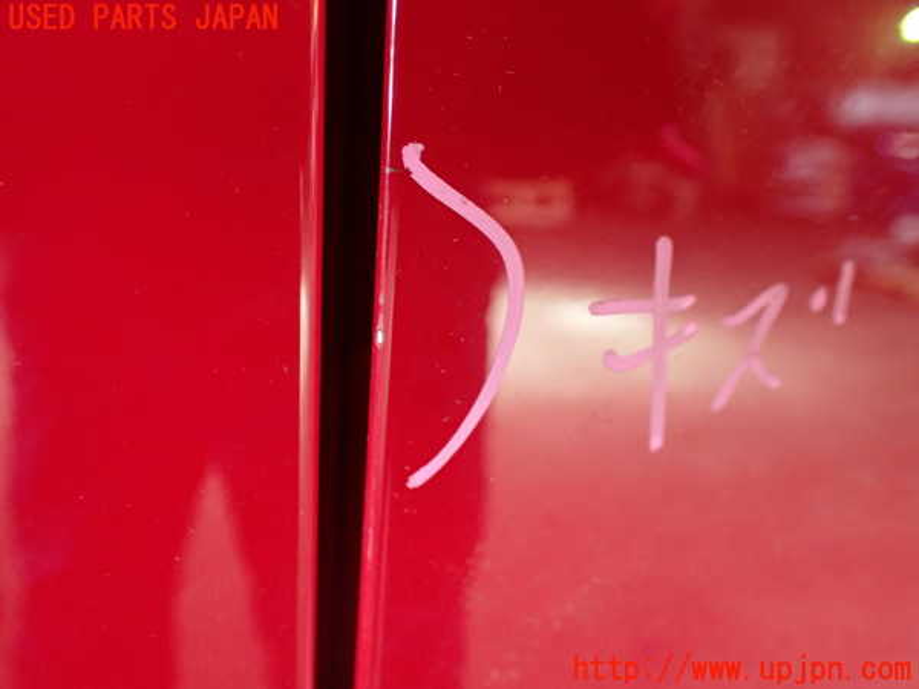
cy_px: 344
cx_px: 460
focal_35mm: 30
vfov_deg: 46.8
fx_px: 796
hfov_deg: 60.0
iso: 800
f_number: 2.3
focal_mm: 5.4
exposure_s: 1/40
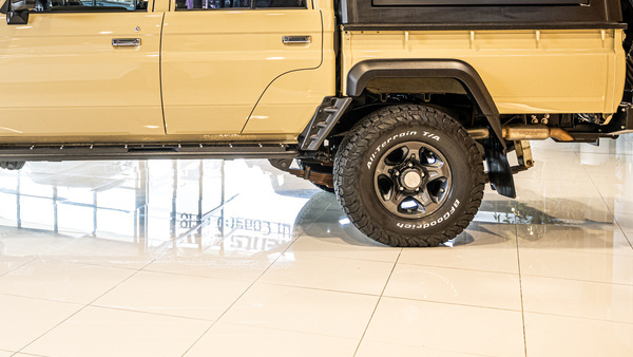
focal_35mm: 50
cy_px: 55
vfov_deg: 23.5
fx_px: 840
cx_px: 167
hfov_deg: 40.3
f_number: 3.2
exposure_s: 1/160
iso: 640
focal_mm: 28
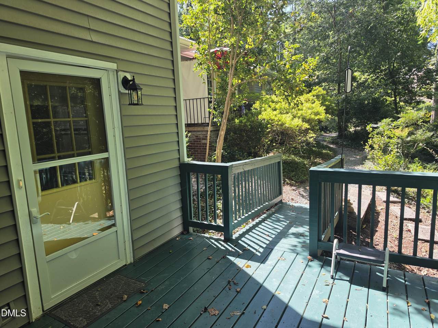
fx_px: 291
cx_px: 219
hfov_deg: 73.9
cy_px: 164
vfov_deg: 58.9
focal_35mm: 23
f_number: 1.4
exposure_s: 1/359
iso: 25
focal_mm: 6.5
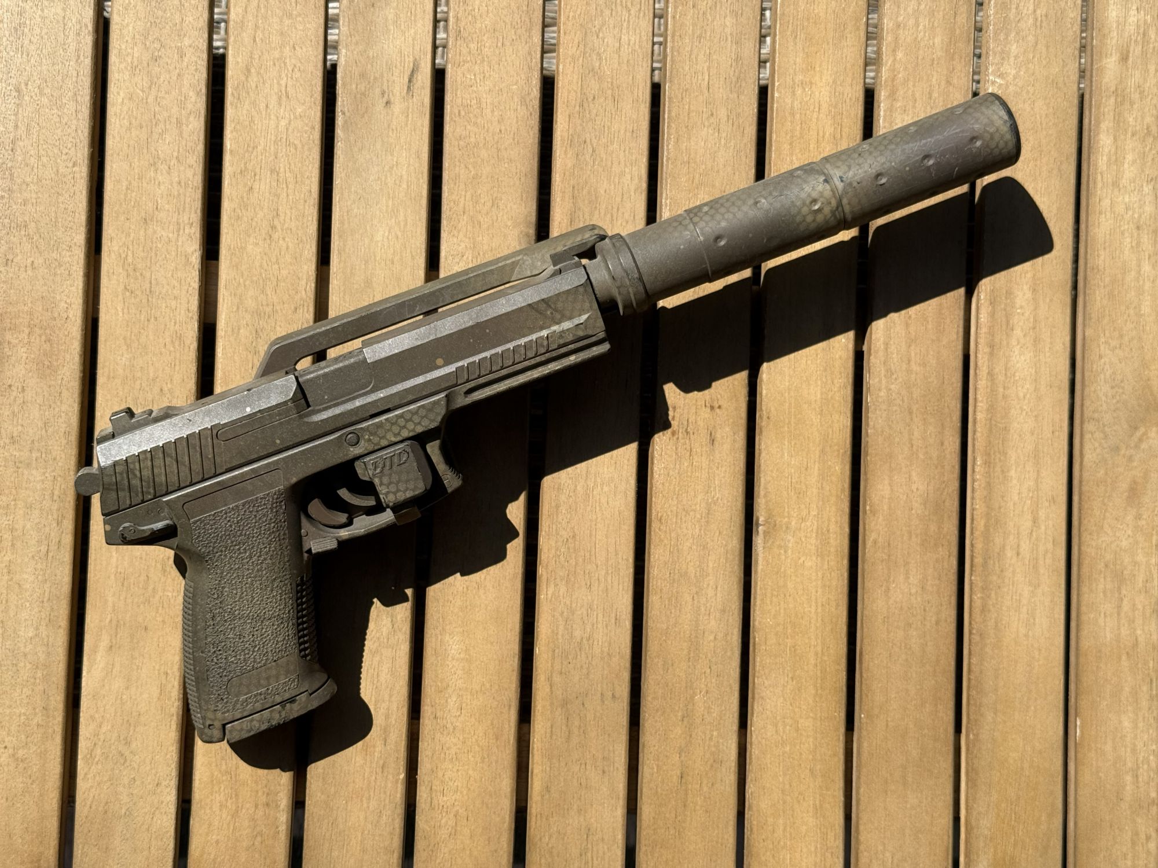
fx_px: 1606
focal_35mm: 48
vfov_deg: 30.3
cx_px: 579
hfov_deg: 39.7
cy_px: 434
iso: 64
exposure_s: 1/5587
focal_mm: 6.76
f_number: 1.78
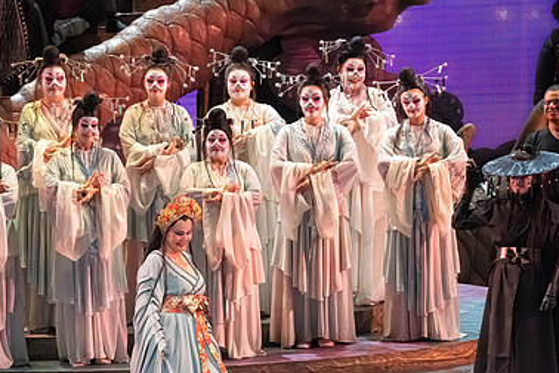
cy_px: 285
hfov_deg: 6.7
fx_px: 4767
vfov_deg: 4.5
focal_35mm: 307
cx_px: 143
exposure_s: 1/1000
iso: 20000
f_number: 10
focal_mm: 200
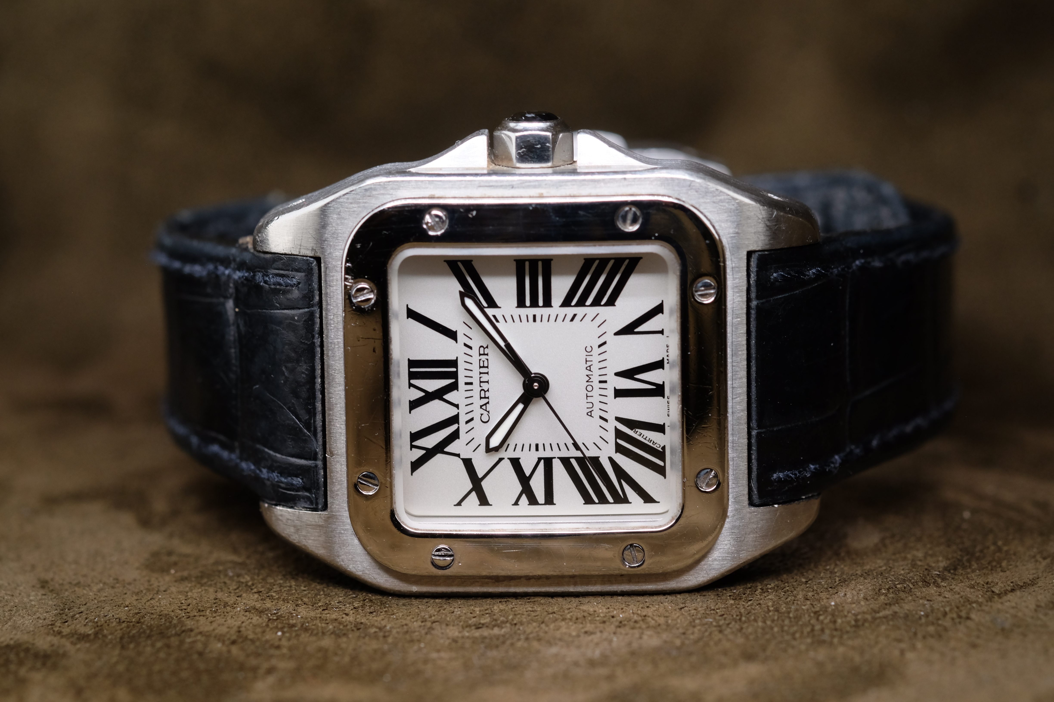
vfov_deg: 15.2
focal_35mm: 90
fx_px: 2635
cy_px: 351
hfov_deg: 22.6
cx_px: 527
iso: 800
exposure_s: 1/45
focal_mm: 60
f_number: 5.6
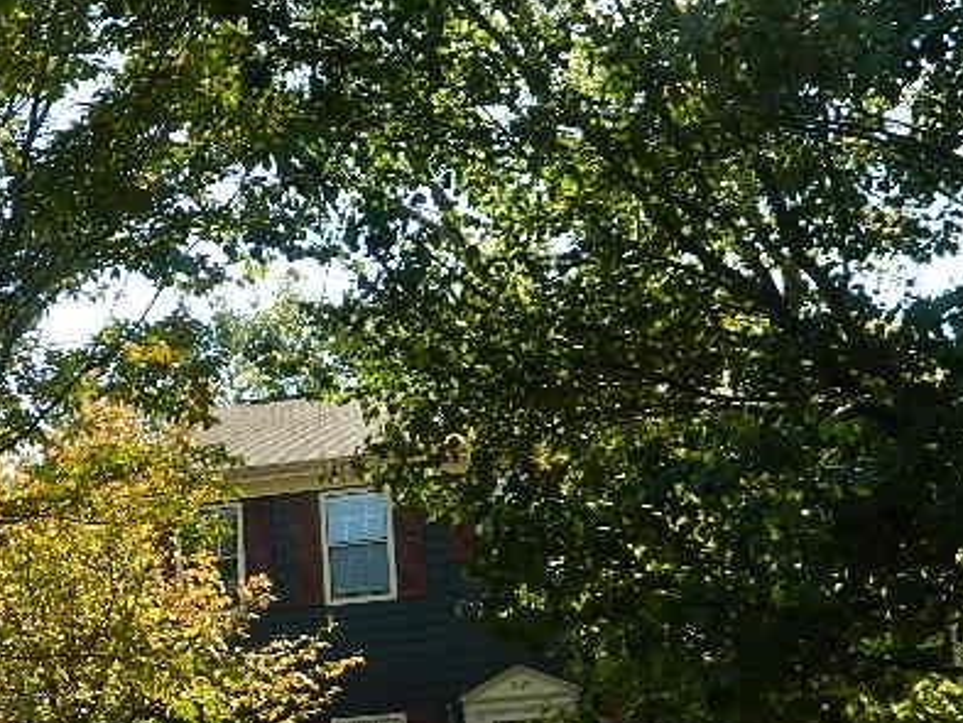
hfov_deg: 33.4
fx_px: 1586
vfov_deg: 25.4
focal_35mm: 57
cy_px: 524
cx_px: 309
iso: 140
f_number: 3.3
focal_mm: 6.2
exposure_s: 1/400
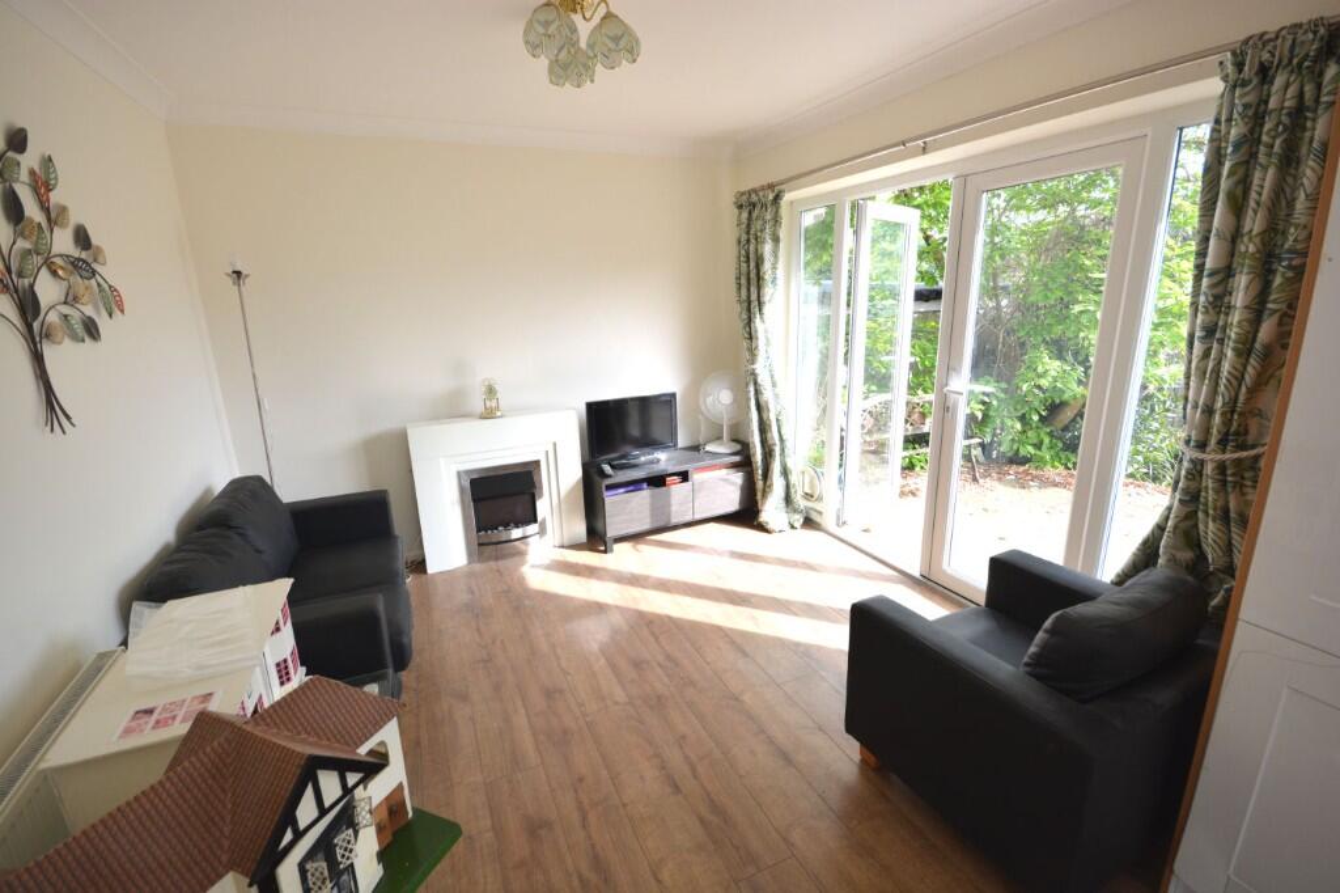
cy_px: 446
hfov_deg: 100.4
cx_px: 670
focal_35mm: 15
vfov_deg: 77.3
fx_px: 558
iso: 400
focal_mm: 10
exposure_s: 1/125
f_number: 8
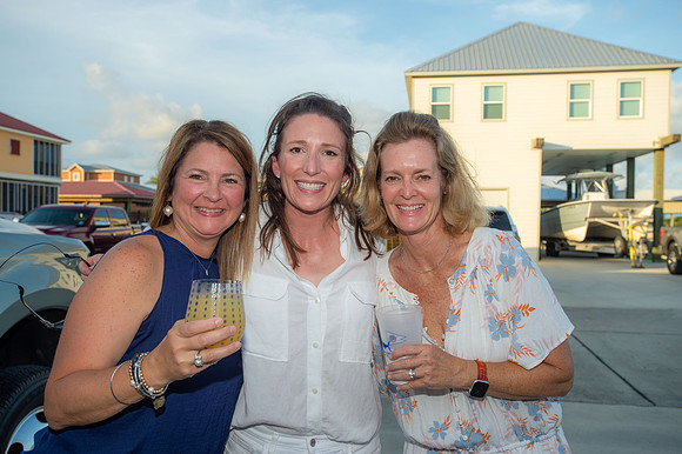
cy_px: 227
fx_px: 606
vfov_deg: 41.1
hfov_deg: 58.7
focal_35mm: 32
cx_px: 341
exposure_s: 1/200
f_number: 7.1
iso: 200
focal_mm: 32
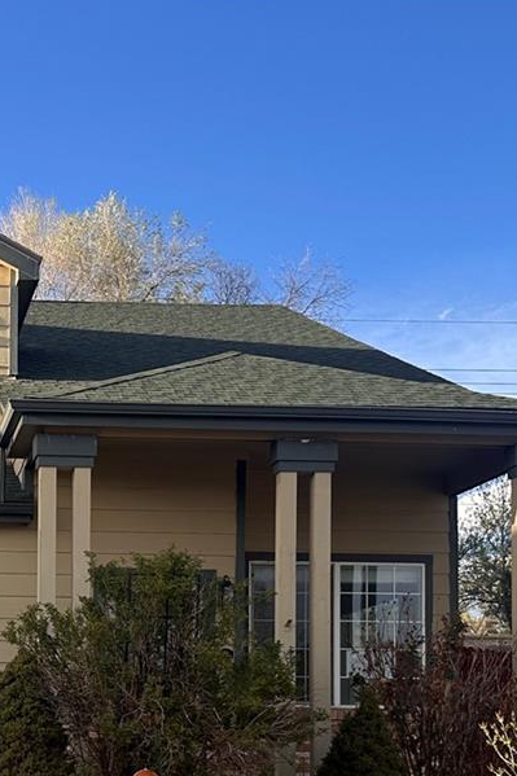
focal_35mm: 60
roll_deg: -1.3
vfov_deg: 31.9
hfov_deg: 21.3
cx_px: -76
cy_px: 688
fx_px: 1293
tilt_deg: +3.3
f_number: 1.78
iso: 80
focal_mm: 6.86
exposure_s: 1/1357
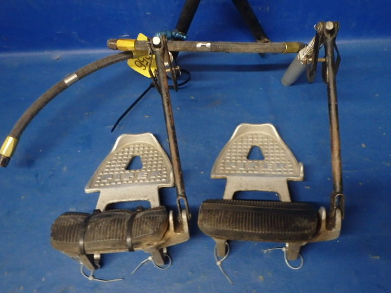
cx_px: 207
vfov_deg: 46.8
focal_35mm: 30
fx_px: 339
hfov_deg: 59.9
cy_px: 153
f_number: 3.9
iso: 640
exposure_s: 1/30
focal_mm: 5
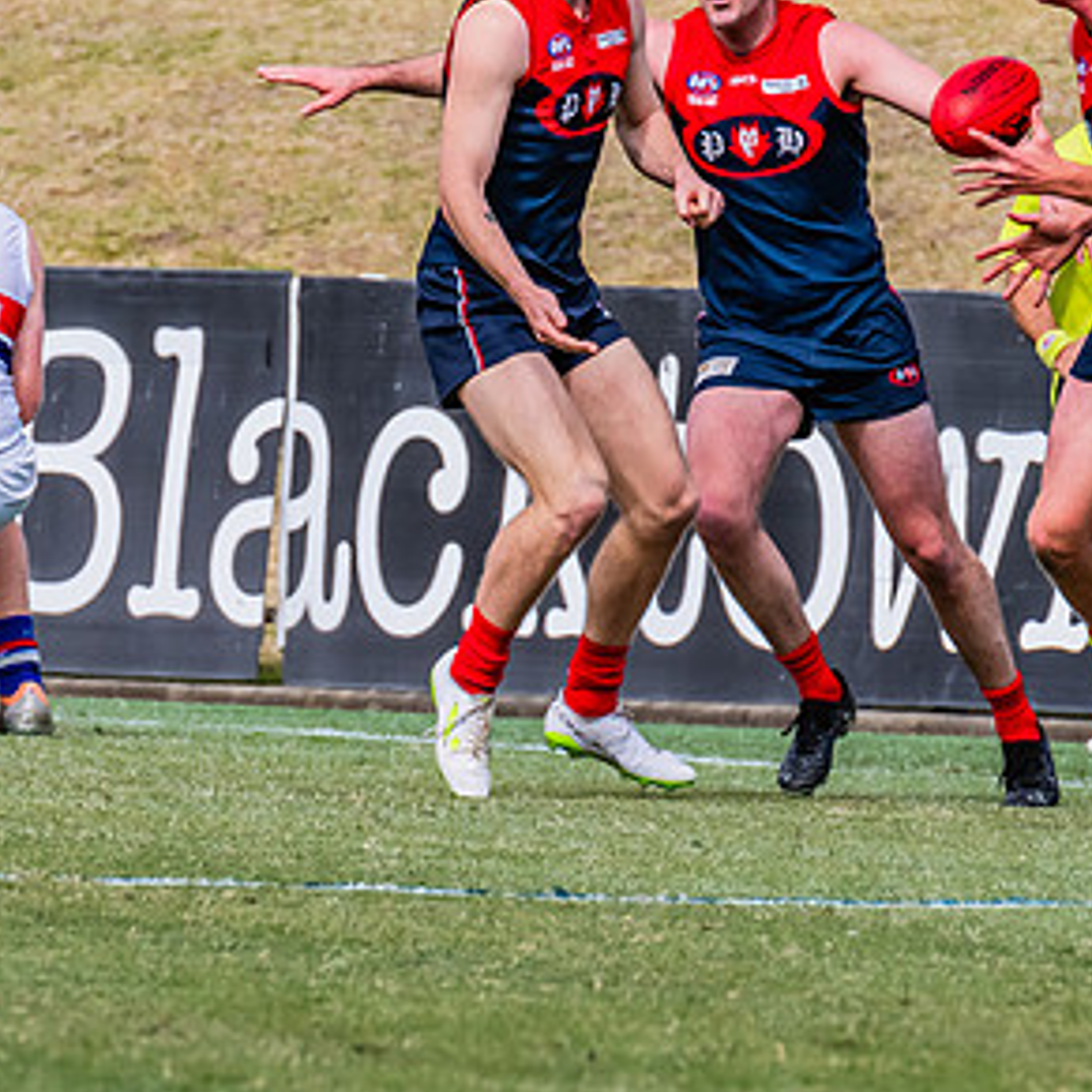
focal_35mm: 1114
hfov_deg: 1.6
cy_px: 716
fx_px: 39759
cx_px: 448
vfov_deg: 1.6
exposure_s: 1/2000
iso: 800
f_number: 9
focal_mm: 420
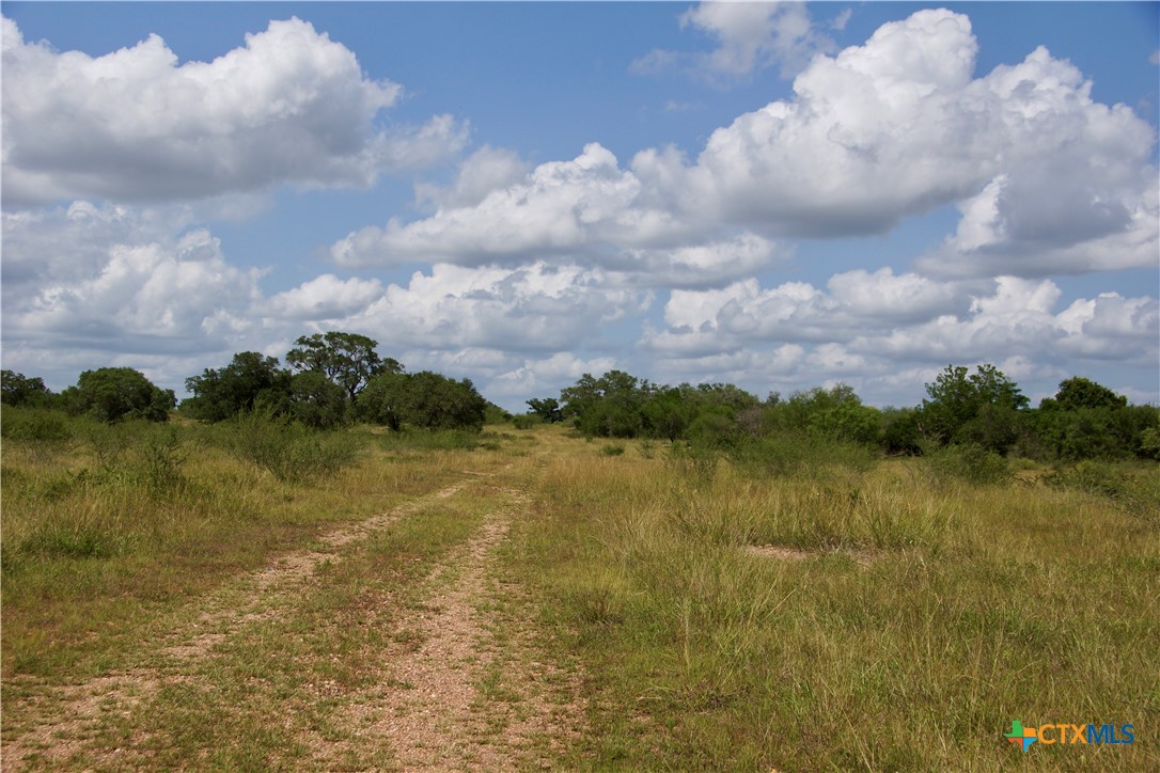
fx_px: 1450
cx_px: 580
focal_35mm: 45
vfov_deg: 29.9
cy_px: 386
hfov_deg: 43.6
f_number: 8
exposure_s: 1/800
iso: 100
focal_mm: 30
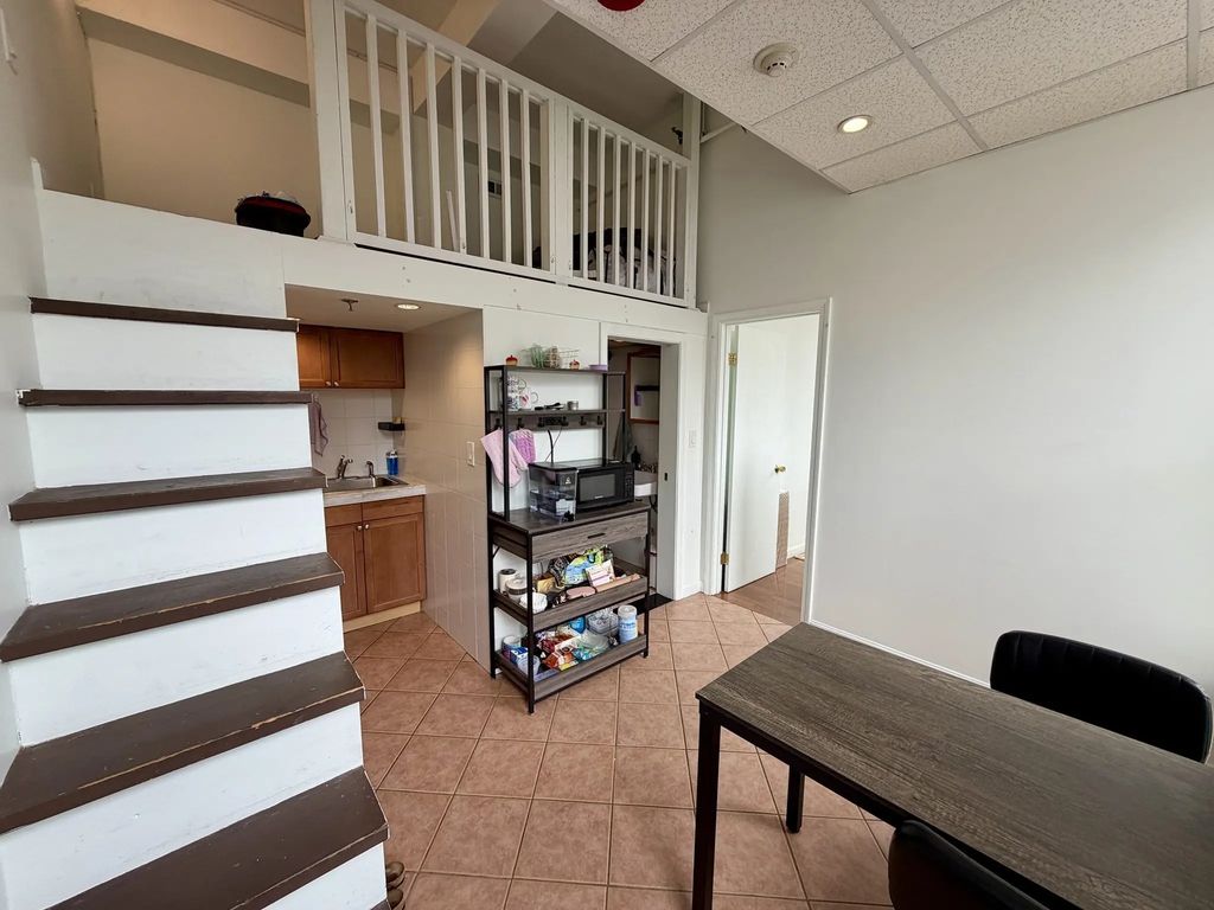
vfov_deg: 85.7
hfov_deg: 102.1
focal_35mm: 14
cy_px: 455
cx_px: 607
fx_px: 491
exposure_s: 1/120
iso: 100
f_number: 2.2
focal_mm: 2.22
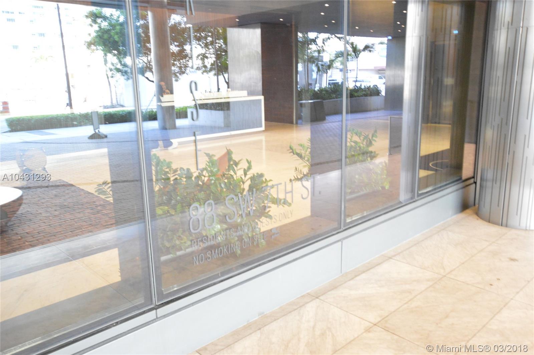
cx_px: 267
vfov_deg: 43.5
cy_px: 178
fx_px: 444
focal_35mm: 30
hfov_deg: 62.0
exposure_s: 1/125
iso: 3200
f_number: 3.5
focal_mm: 20
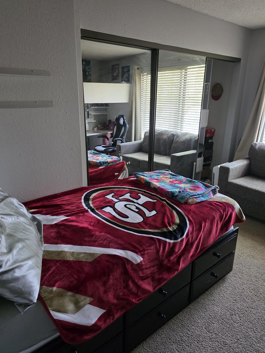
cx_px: 129
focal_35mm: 24
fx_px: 245
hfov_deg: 56.8
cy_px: 171
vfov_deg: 71.6
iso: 1000
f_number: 1.7
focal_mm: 6.3
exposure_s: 1/120
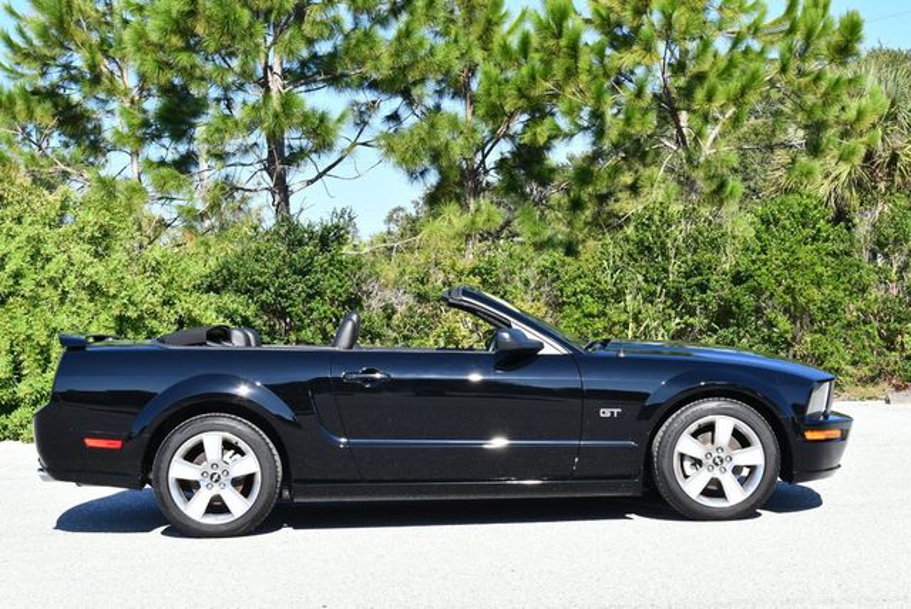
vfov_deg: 21.3
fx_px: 1621
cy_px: 304
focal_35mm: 64
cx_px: 456
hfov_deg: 31.4
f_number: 8
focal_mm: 32
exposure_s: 1/250
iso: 200
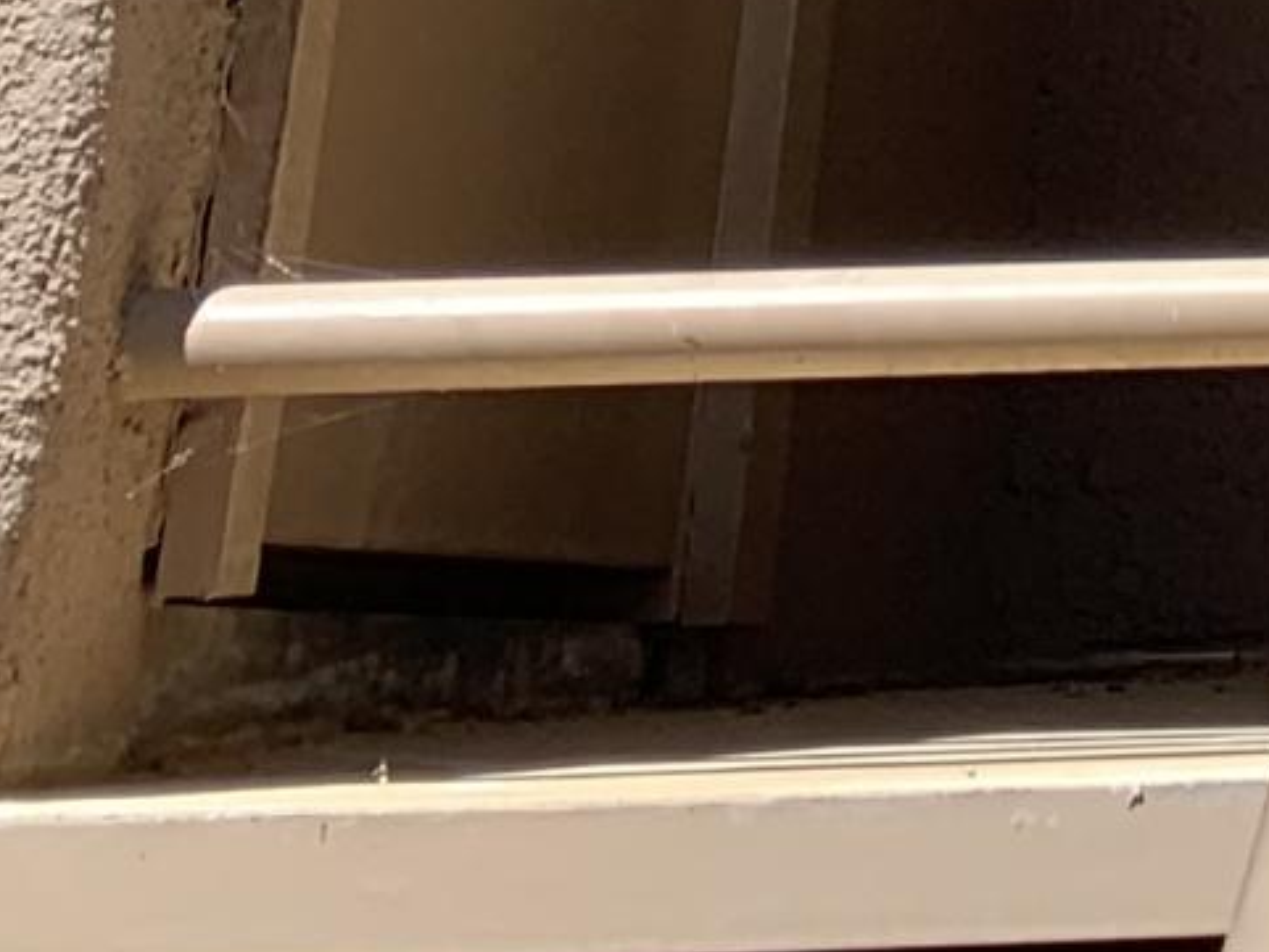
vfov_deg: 8.1
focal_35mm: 162
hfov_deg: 10.1
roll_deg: +2.3
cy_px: -1669
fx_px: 5940
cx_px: 3364
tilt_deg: +22.4
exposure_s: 1/849
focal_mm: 4.25
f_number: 1.8
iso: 25
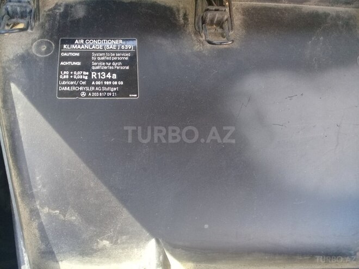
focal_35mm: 31
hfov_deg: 58.4
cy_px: 134
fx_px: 321
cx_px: 180
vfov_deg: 45.4
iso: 64
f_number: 2.2
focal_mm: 3.3
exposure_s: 1/50
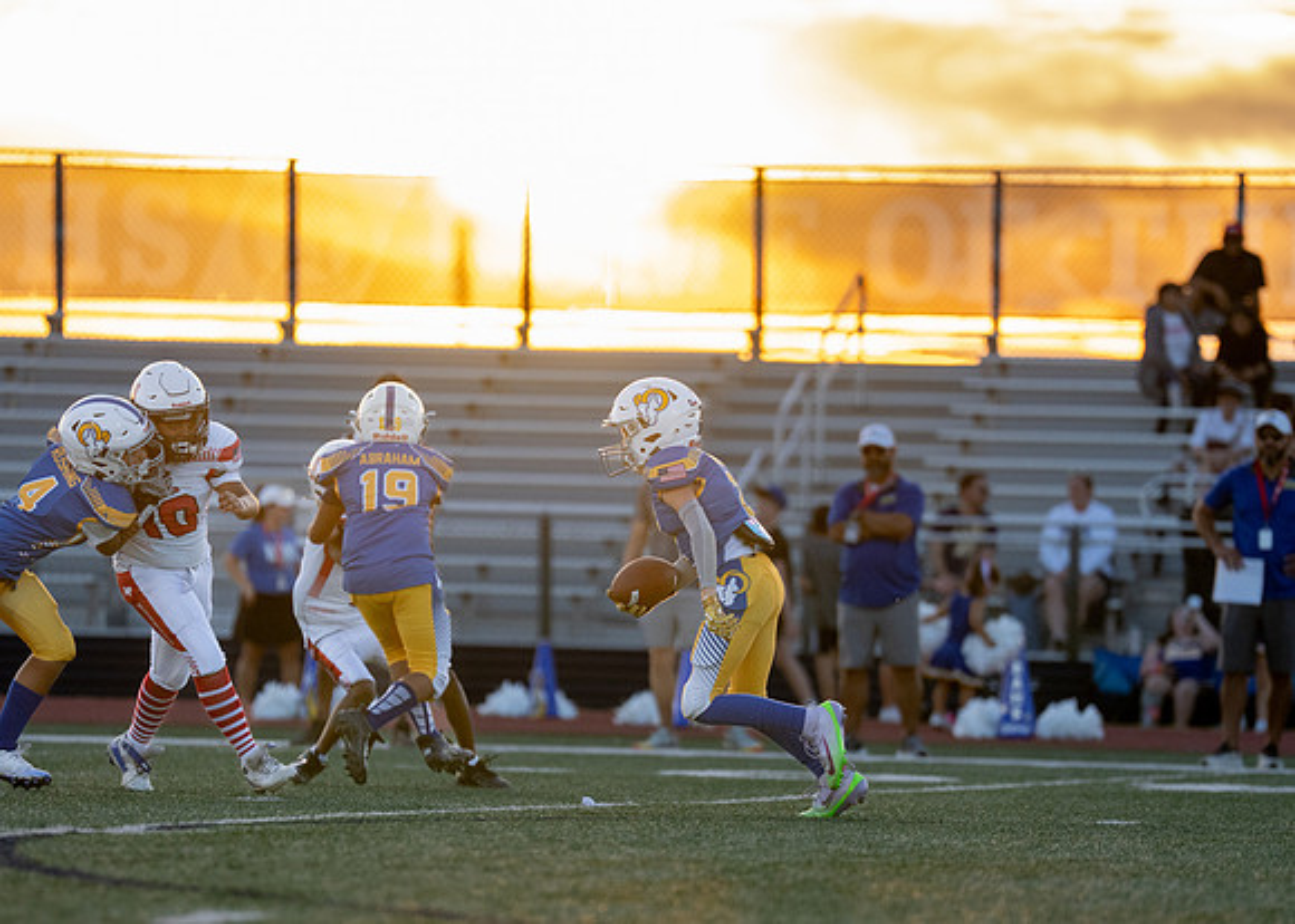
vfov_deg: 5.0
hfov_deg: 7.0
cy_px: 597
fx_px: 10658
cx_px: 659
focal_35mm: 290
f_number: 2.8
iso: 1000
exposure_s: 1/2000
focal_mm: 200
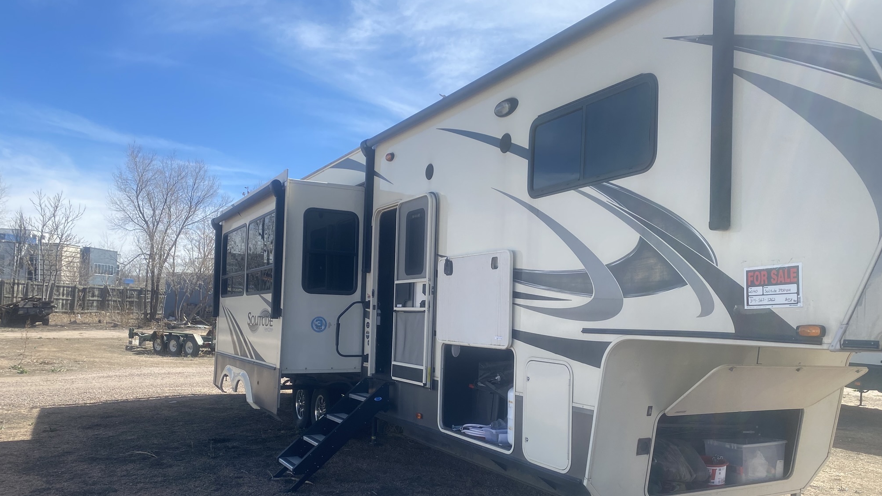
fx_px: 678
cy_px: 306
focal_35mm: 29
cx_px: 444
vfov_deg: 39.9
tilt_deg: -2.6
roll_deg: -1.9
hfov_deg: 66.1
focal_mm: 4.25
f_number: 1.8
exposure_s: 1/1961
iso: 32
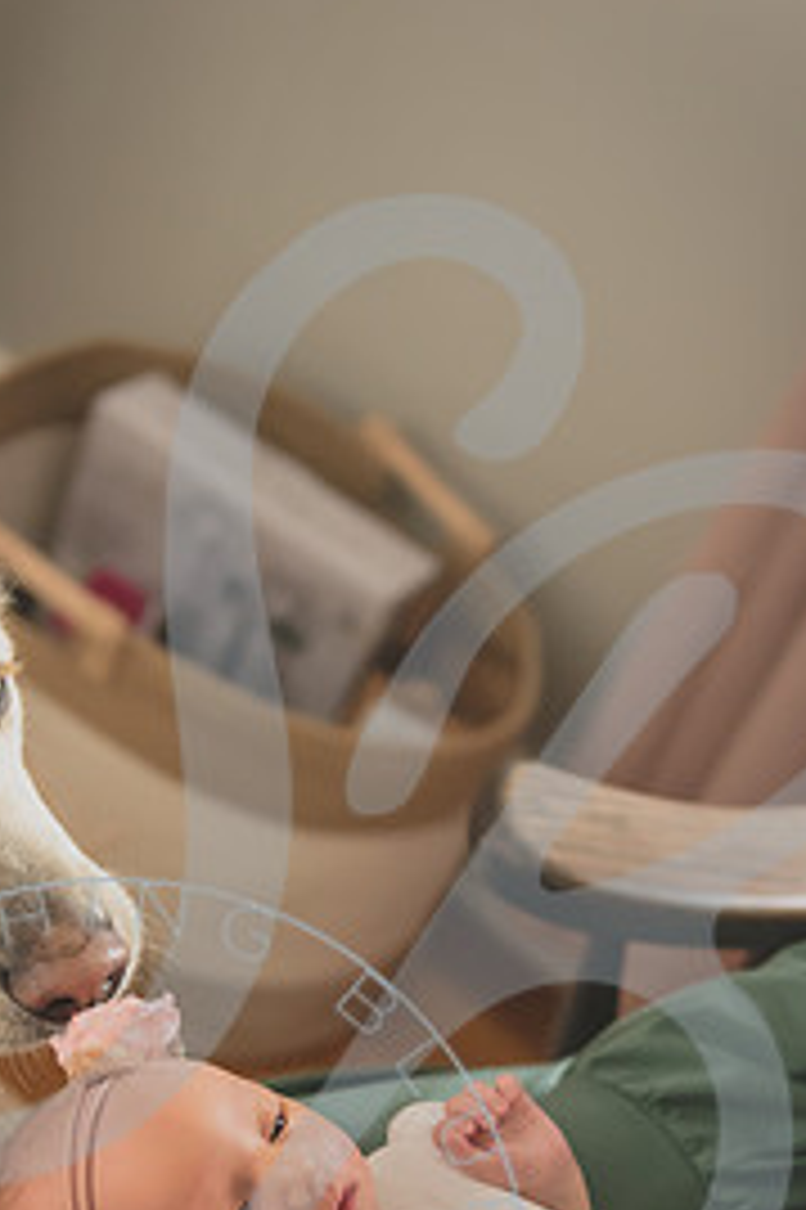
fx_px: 2253
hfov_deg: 20.3
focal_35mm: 67
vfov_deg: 29.5
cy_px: 954
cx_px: 315
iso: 2000
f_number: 2.8
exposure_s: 1/125
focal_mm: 40
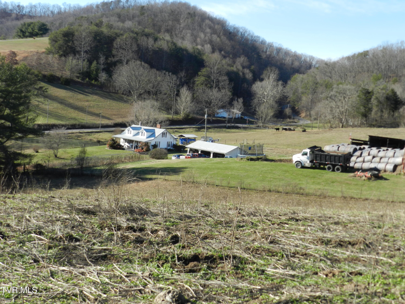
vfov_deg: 27.5
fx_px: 620
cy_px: 152
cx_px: 202
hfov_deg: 36.2
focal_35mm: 53
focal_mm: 9.4
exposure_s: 1/500
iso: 160
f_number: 4.4
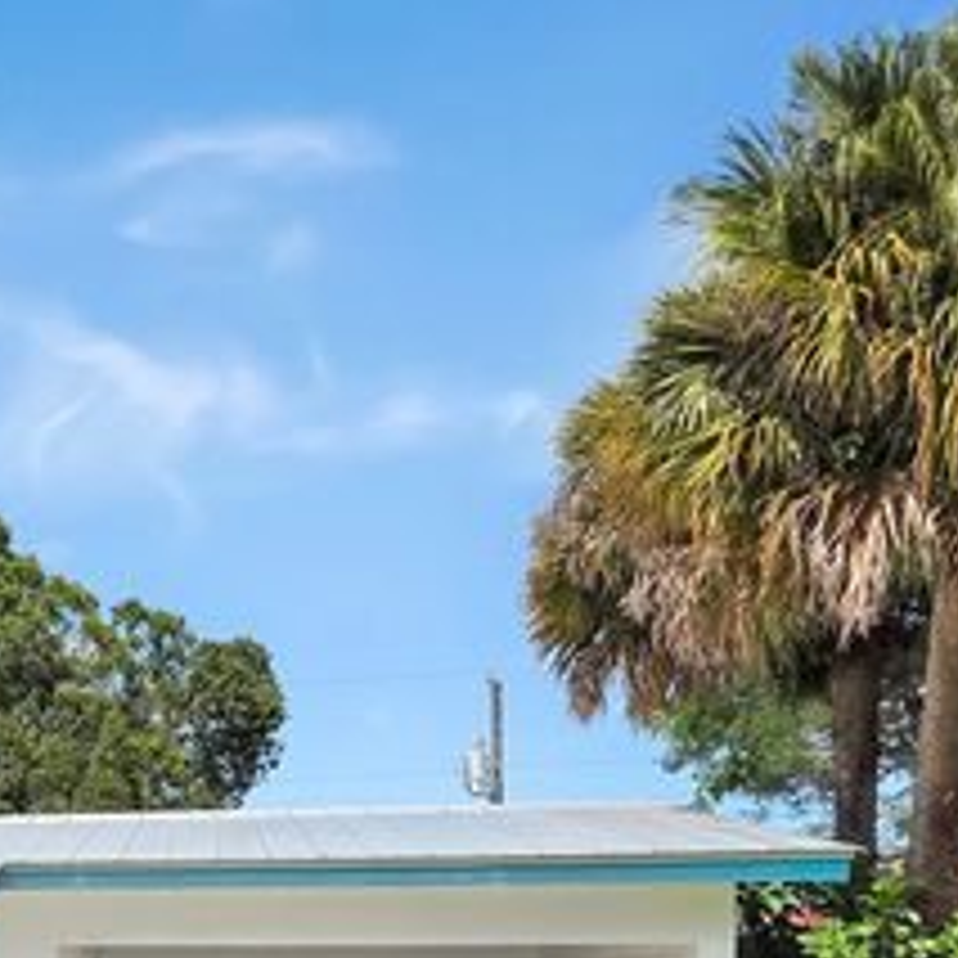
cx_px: -319
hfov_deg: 24.3
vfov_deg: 26.8
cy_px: 931
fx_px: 1910
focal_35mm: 61
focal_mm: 5.4
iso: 80
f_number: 1.8
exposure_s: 1/5004
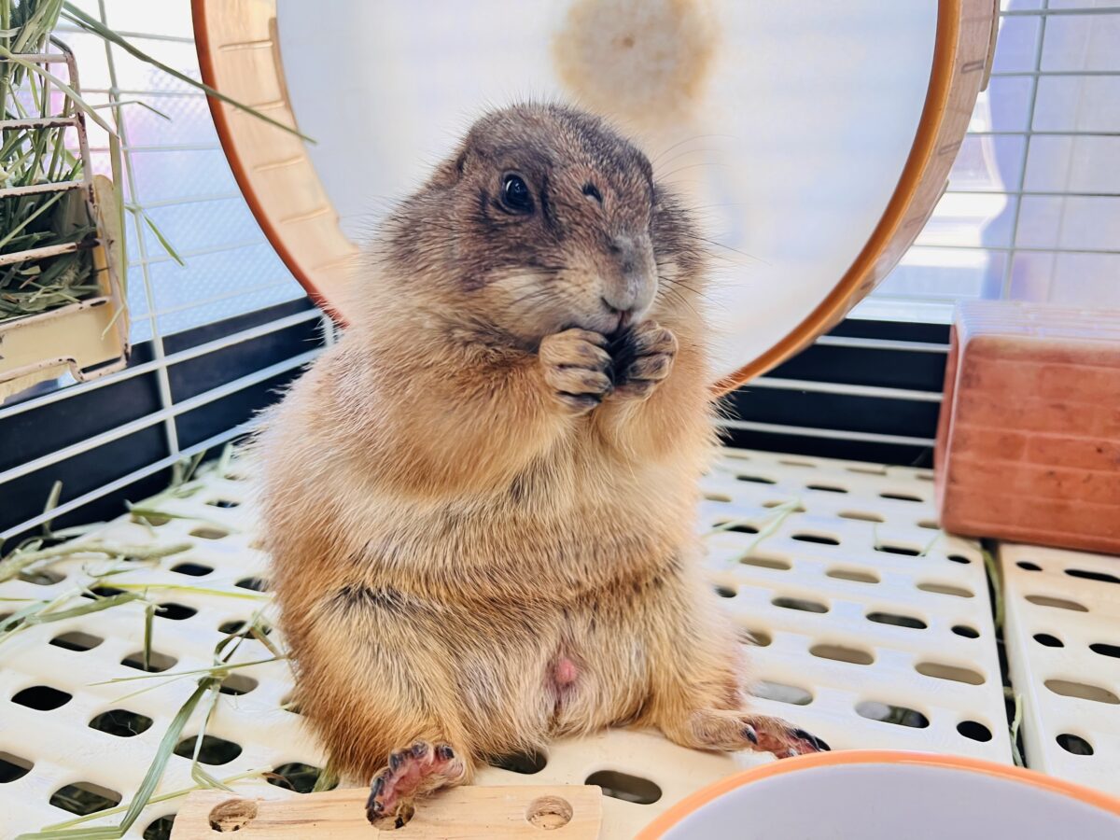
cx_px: 560
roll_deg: +1.1
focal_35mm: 26
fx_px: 841
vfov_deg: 53.1
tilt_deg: -19.8
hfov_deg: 67.3
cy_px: 420
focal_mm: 5.7
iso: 100
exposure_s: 1/50
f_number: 1.5
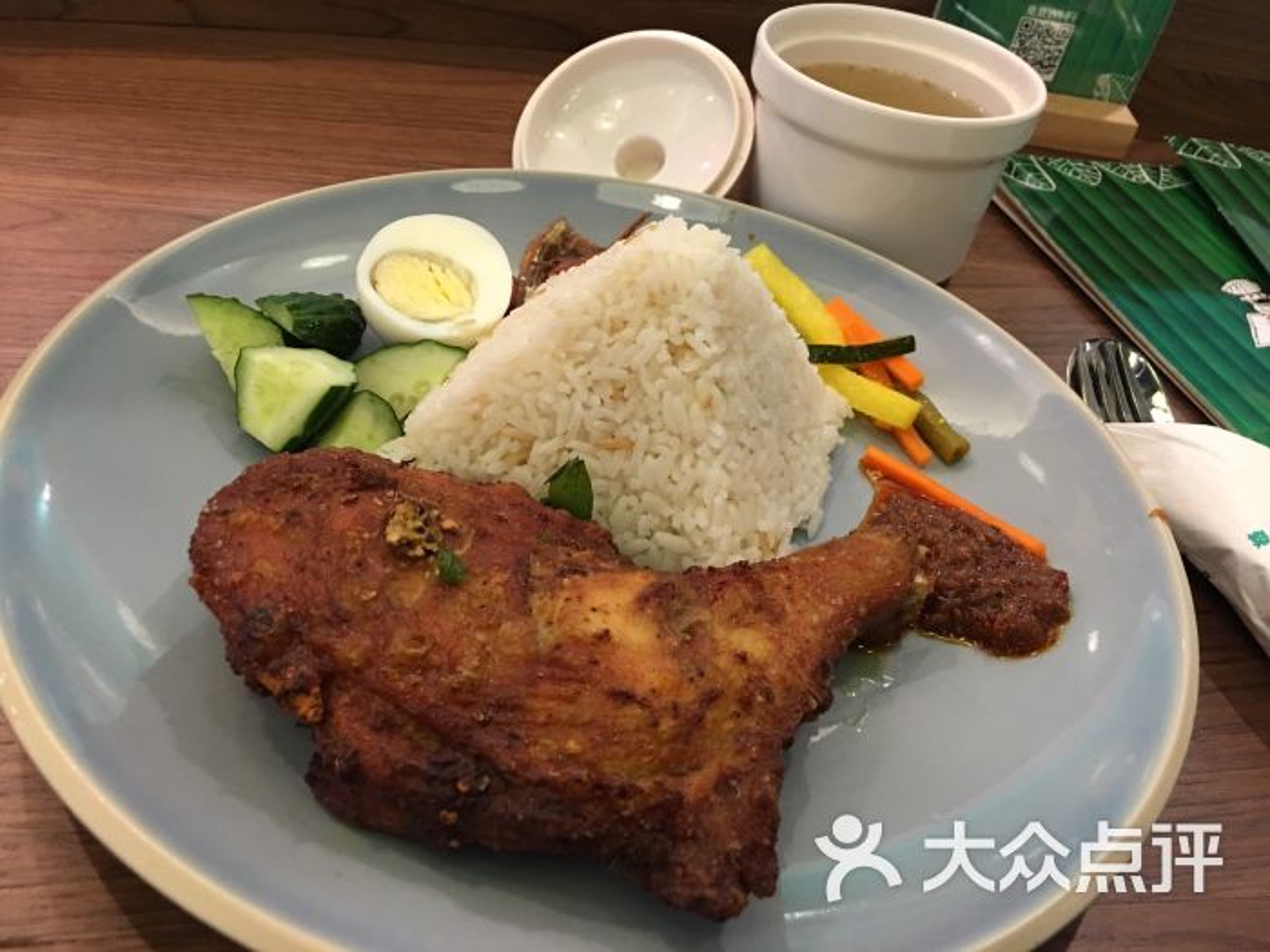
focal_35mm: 29
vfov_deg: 48.2
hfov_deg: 61.7
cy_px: 476
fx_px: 1064
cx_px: 635
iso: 125
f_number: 2.2
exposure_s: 1/17
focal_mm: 4.15
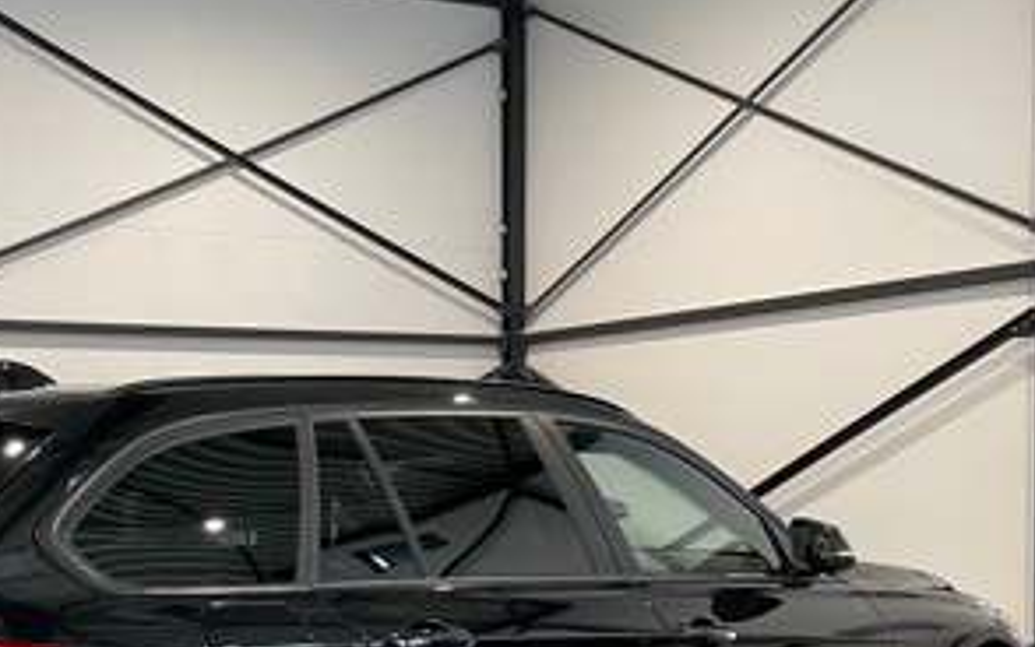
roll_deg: +1.4
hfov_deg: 33.3
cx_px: 257
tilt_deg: -3.5
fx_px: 1693
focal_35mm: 60
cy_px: 601
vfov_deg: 21.1
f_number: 1.6
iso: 80
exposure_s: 1/50
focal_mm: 4.2
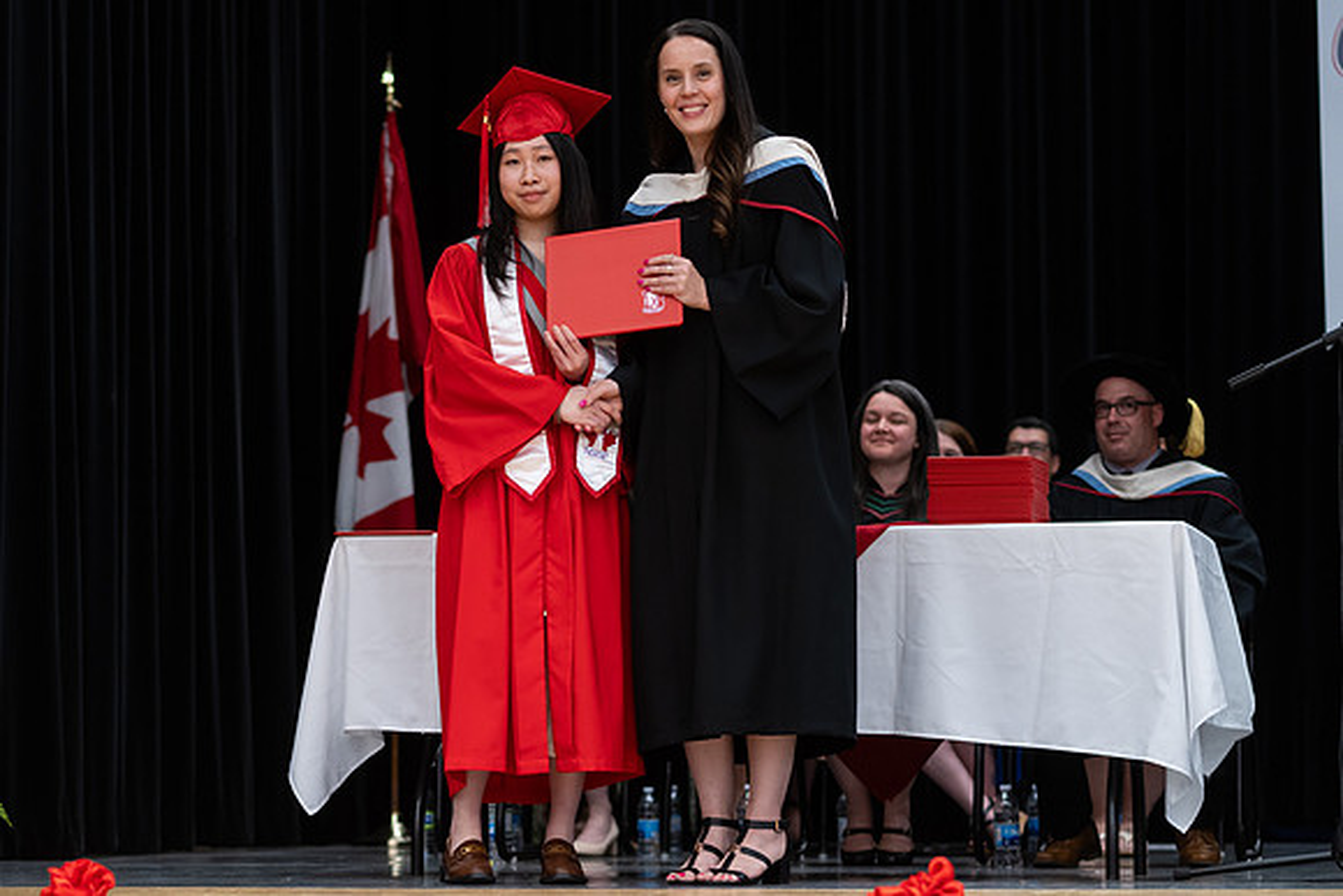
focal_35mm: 114
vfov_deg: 12.0
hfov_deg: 17.8
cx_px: 486
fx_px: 4268
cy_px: 550
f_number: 2.8
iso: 1000
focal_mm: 85
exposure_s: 1/200
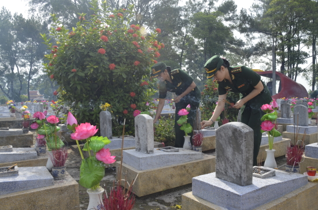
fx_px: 264
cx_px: 159
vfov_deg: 43.4
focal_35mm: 30
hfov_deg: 62.0
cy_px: 105
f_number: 6.3
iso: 200
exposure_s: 1/160
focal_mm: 20
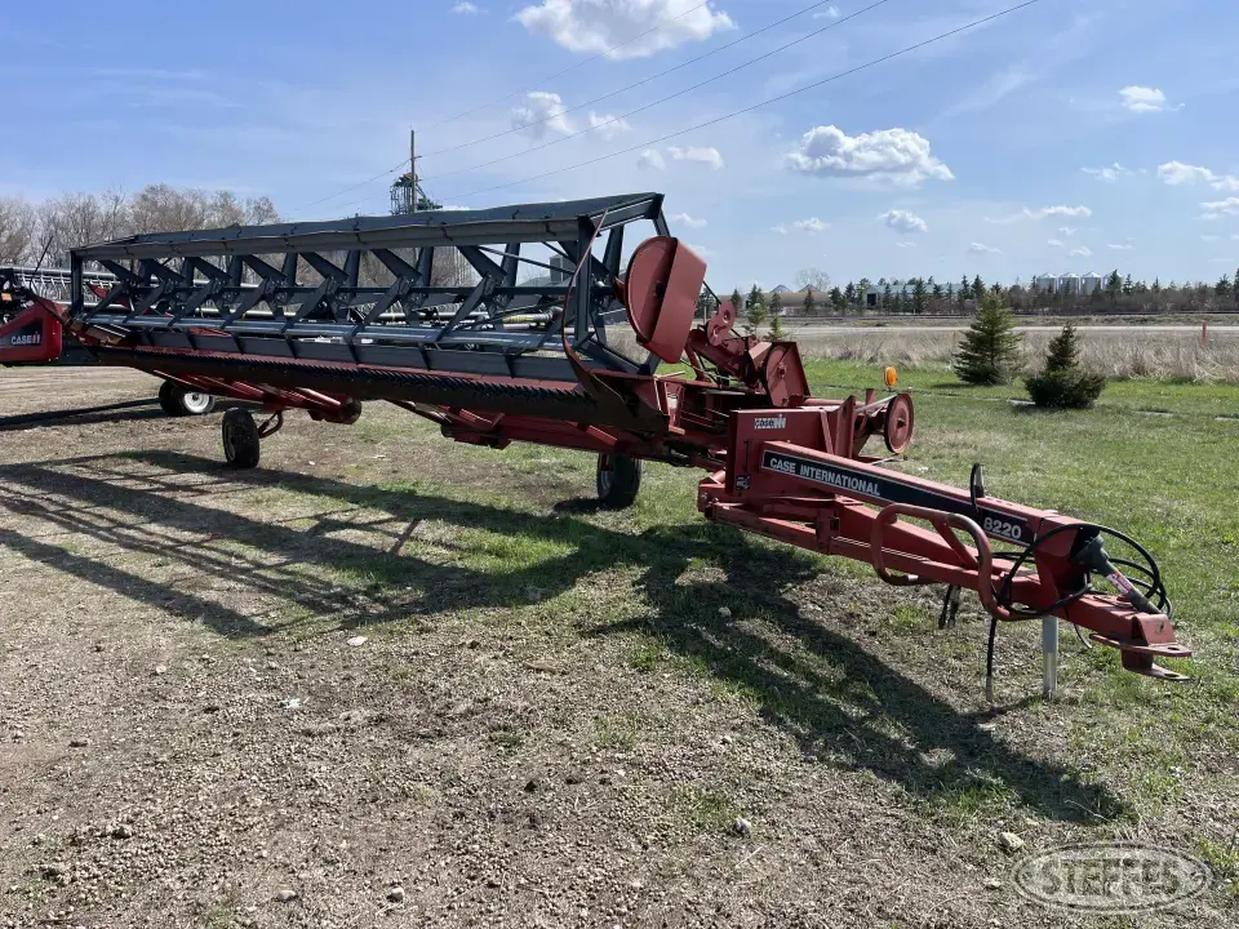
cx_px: 620
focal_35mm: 26
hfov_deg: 67.3
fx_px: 931
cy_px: 464
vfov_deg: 53.1
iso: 32
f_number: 1.6
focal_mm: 5.1
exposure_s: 1/3344
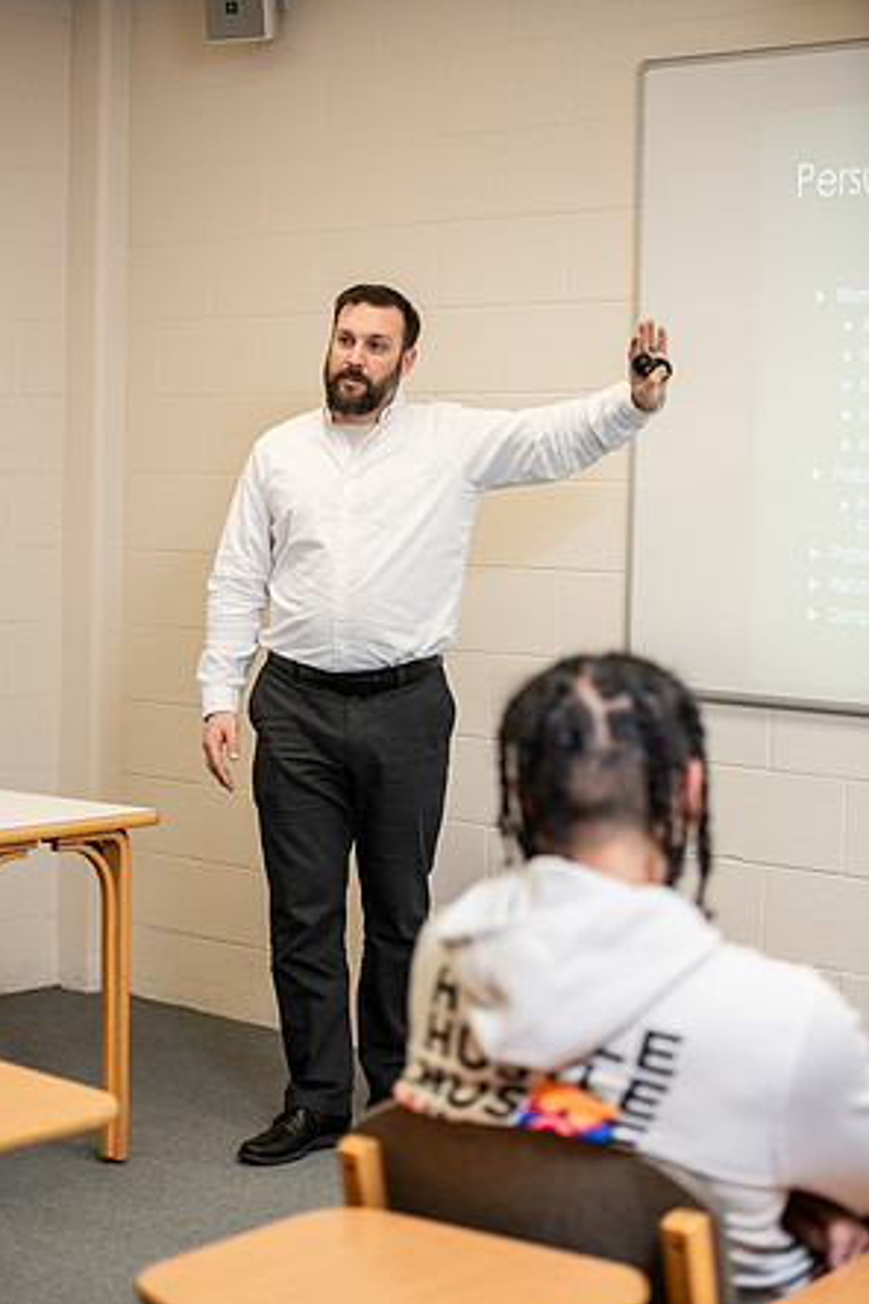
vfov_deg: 28.5
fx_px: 2571
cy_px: 646
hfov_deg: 19.2
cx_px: 432
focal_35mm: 71
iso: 800
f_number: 3.2
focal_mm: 70
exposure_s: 1/200
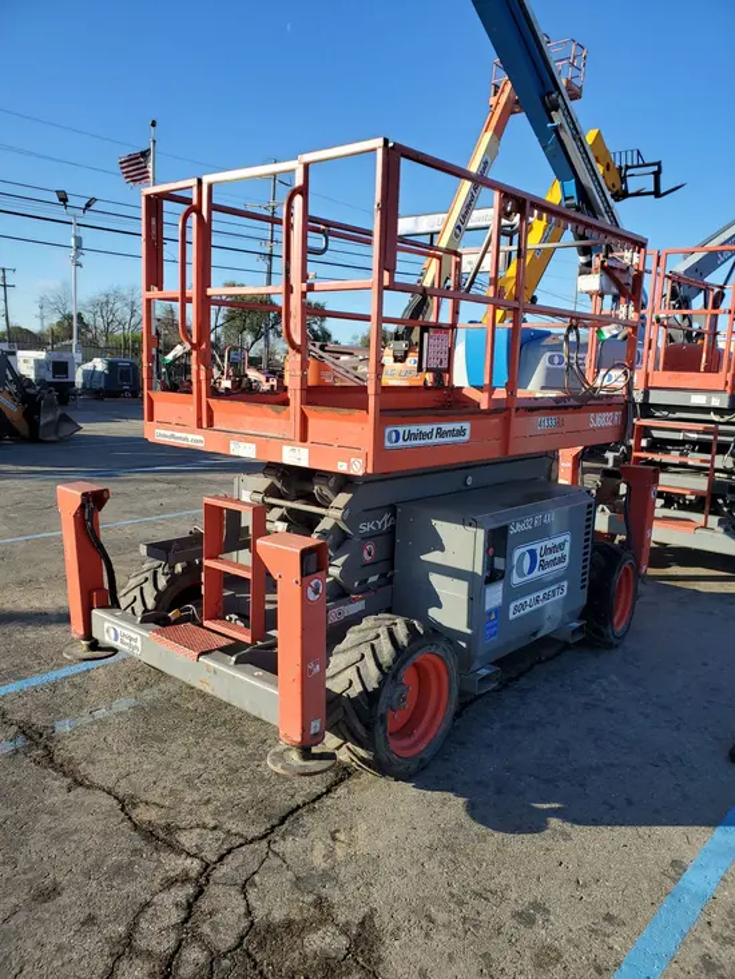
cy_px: 490
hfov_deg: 53.1
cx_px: 368
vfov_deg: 67.3
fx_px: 736
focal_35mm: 26
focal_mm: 4.3
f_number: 2.4
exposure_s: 1/868
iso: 50
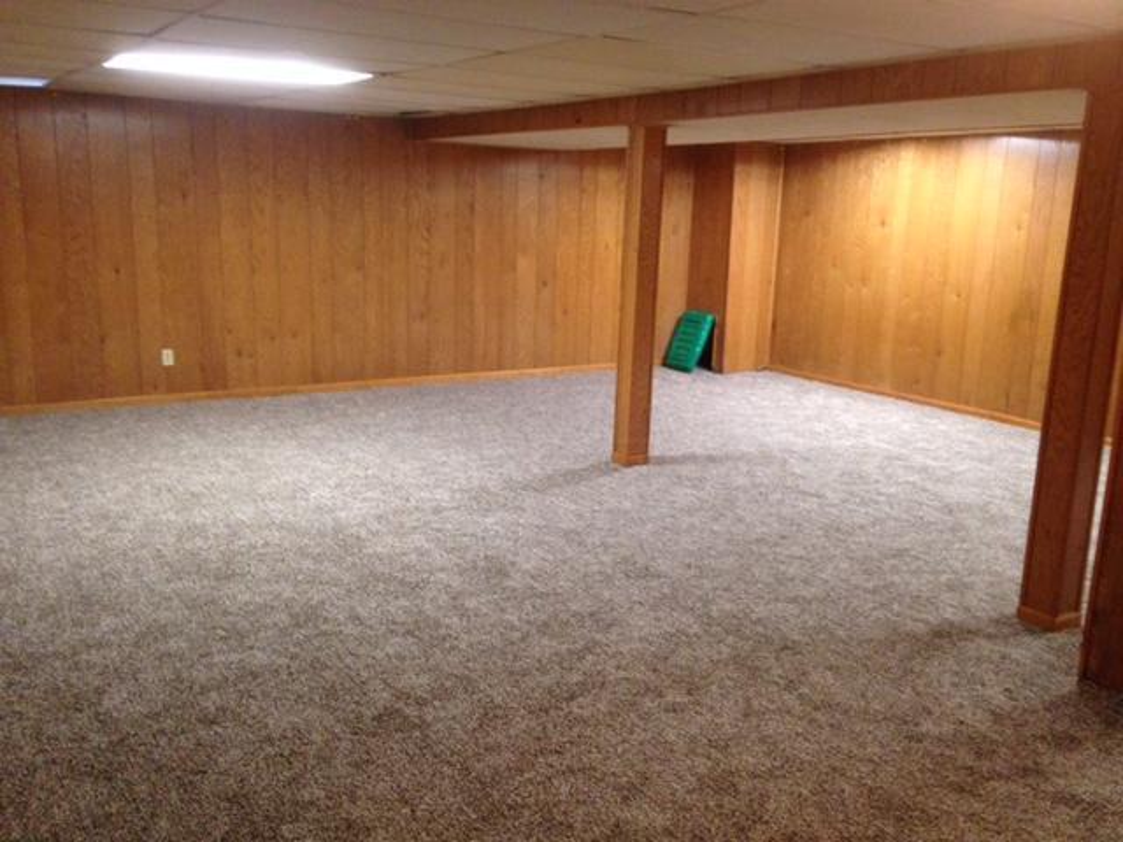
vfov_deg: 42.9
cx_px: 562
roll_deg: -0.7
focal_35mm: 33
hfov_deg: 55.4
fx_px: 1071
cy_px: 421
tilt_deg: -11.6
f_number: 2.4
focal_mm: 4.12
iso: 200
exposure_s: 1/20
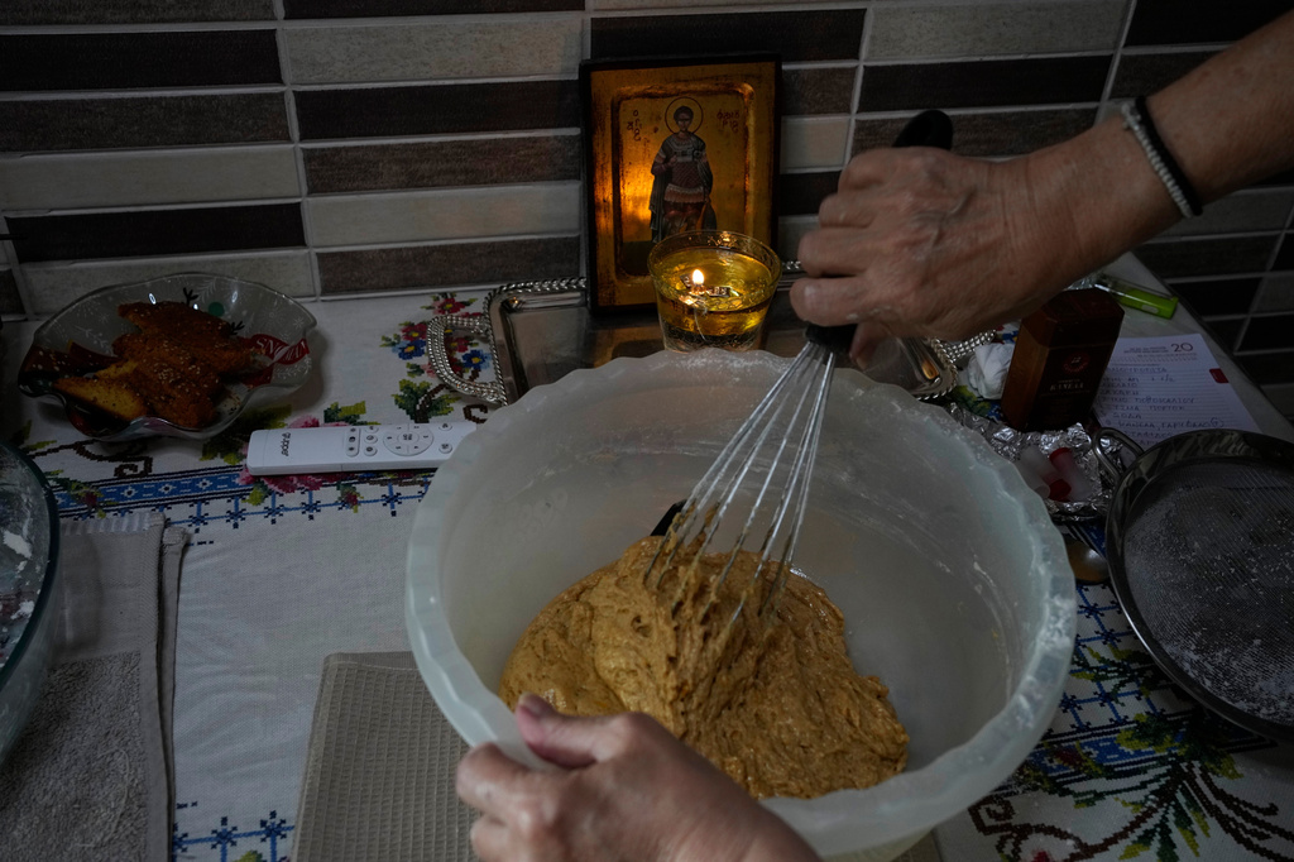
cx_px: 647
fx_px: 1258
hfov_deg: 54.4
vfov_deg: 37.8
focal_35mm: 35
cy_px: 431
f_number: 6.3
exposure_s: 1/80
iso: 1250
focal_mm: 35
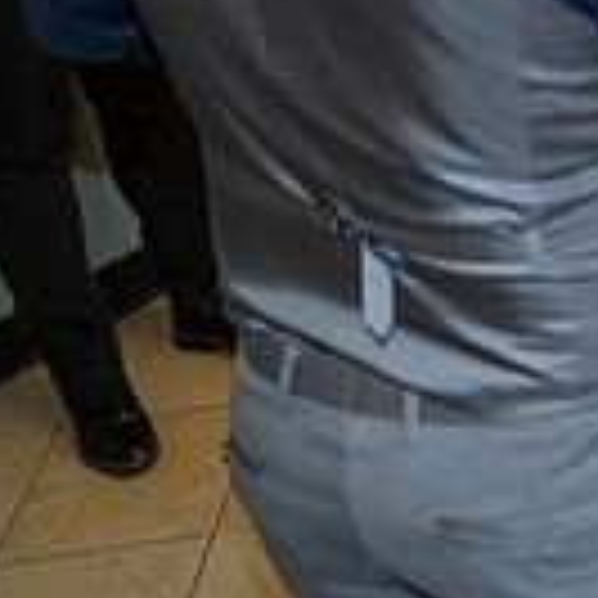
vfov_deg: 18.6
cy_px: -101
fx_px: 1739
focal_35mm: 89
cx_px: 1138
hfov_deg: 16.0
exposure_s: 1/250
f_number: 2.8
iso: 640
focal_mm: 24
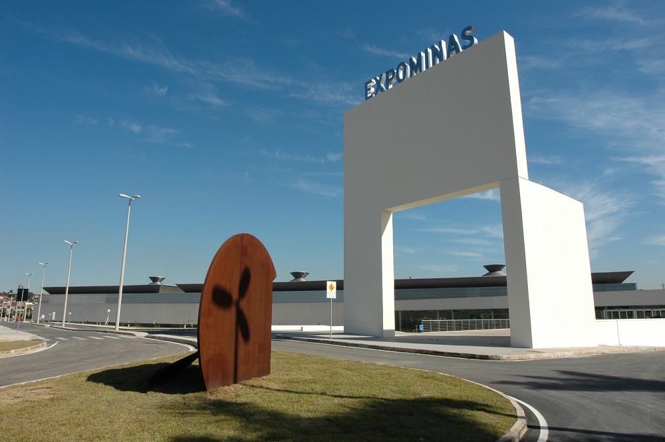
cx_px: 332
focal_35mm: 22
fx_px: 415
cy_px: 221
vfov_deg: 56.0
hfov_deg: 77.4
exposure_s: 1/125
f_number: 18
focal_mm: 15
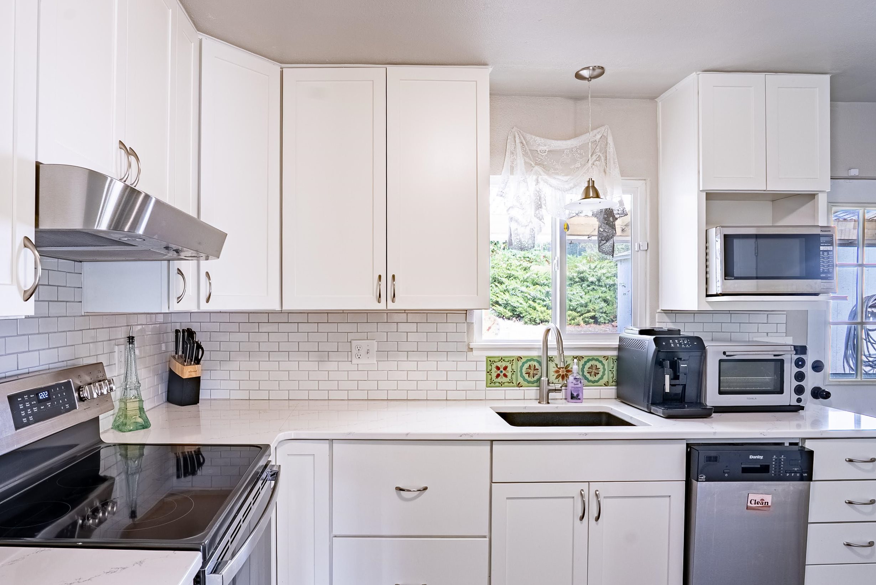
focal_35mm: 20
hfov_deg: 83.2
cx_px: 365
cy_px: 326
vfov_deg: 61.8
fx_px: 487
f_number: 8
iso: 400
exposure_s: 1/250
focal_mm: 16
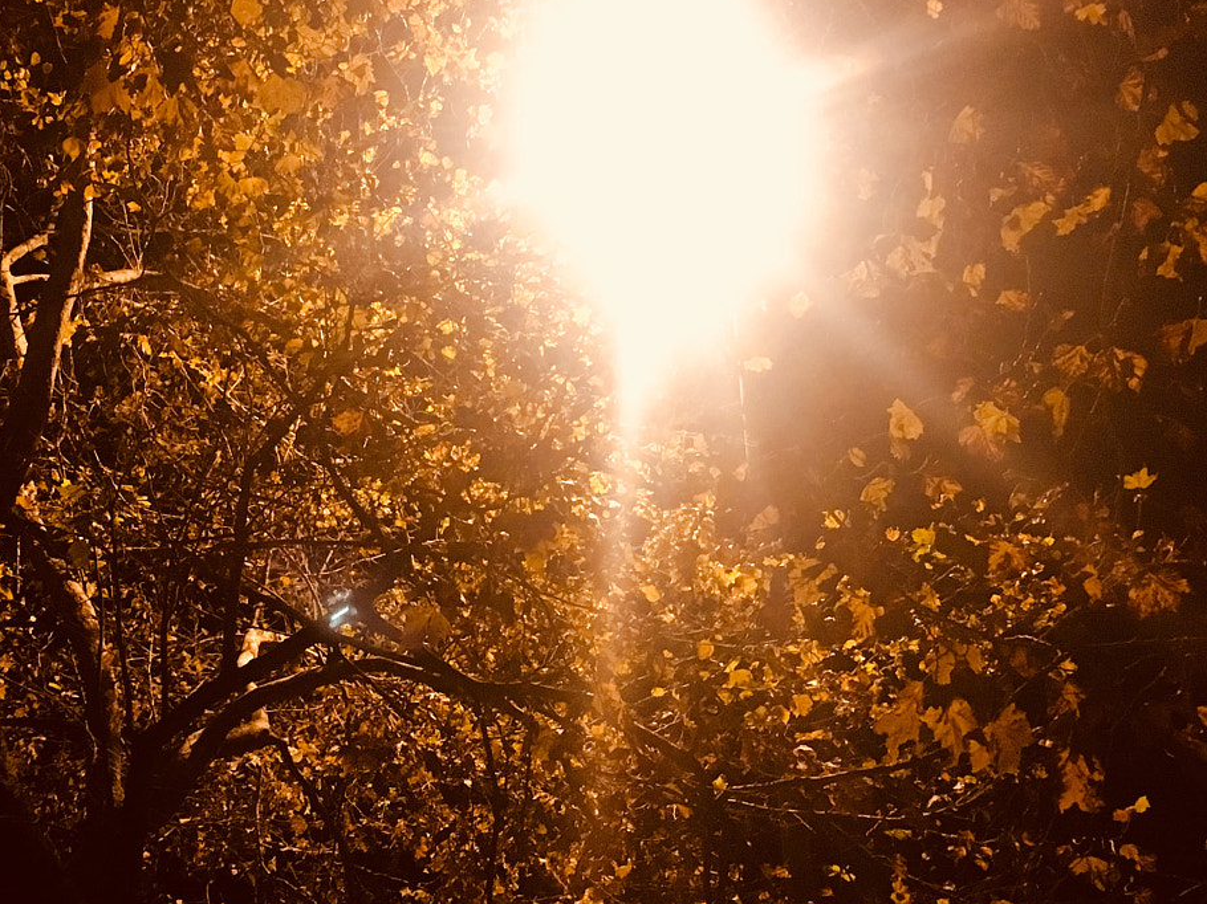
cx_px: 528
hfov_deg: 37.4
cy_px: 375
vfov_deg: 28.5
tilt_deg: +36.1
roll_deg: +0.0
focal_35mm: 51
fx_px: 1778
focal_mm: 4.15
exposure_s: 1/20
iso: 200
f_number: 2.2
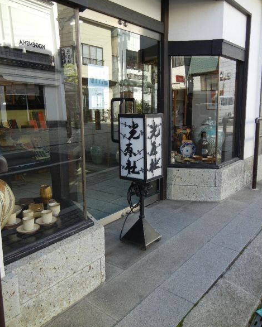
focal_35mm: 32
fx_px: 310
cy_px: 155
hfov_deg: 45.8
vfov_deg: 55.6
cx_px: 133
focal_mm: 5.4
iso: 160
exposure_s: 1/202
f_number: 3.5
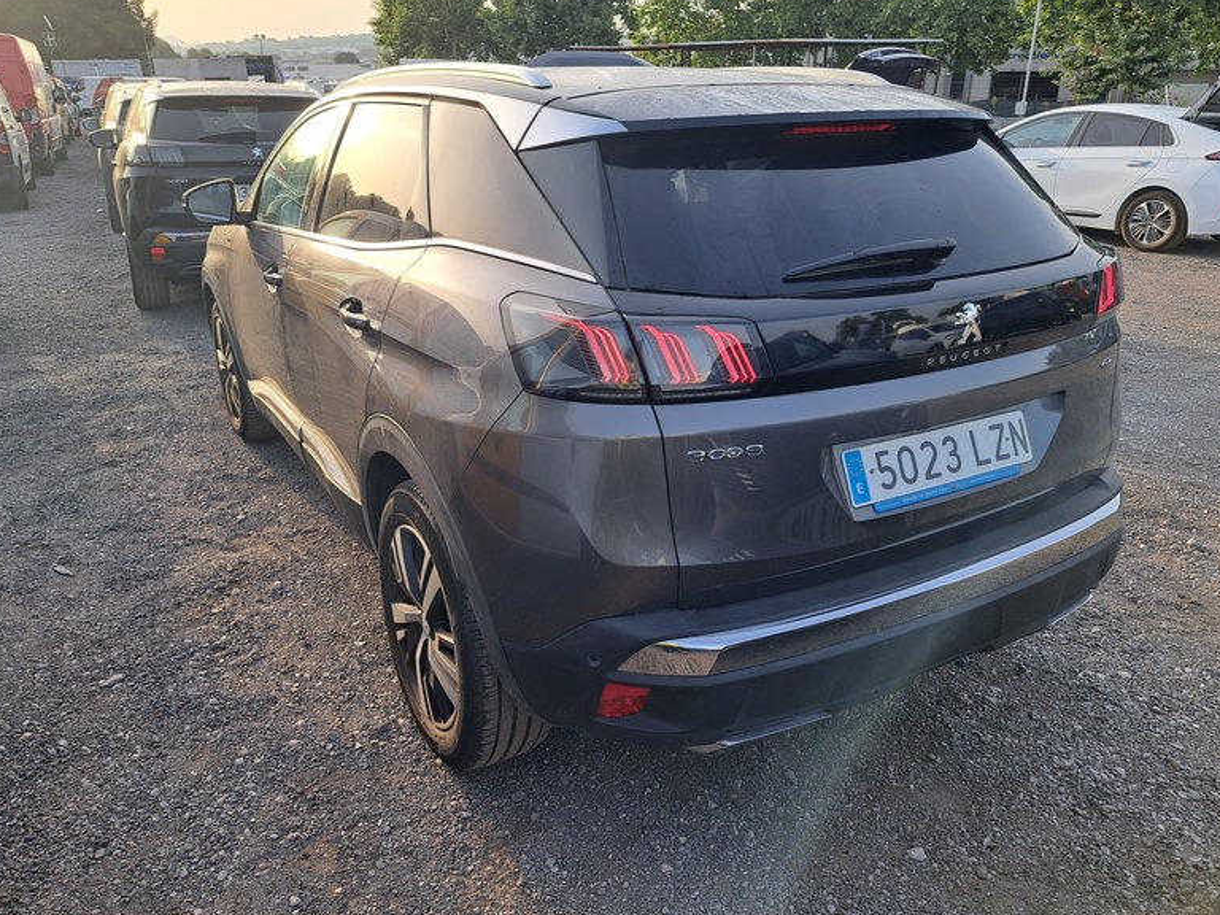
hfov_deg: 69.4
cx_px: 602
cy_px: 440
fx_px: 881
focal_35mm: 25
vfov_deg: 54.9
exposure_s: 1/216
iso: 50
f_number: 1.8
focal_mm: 5.23
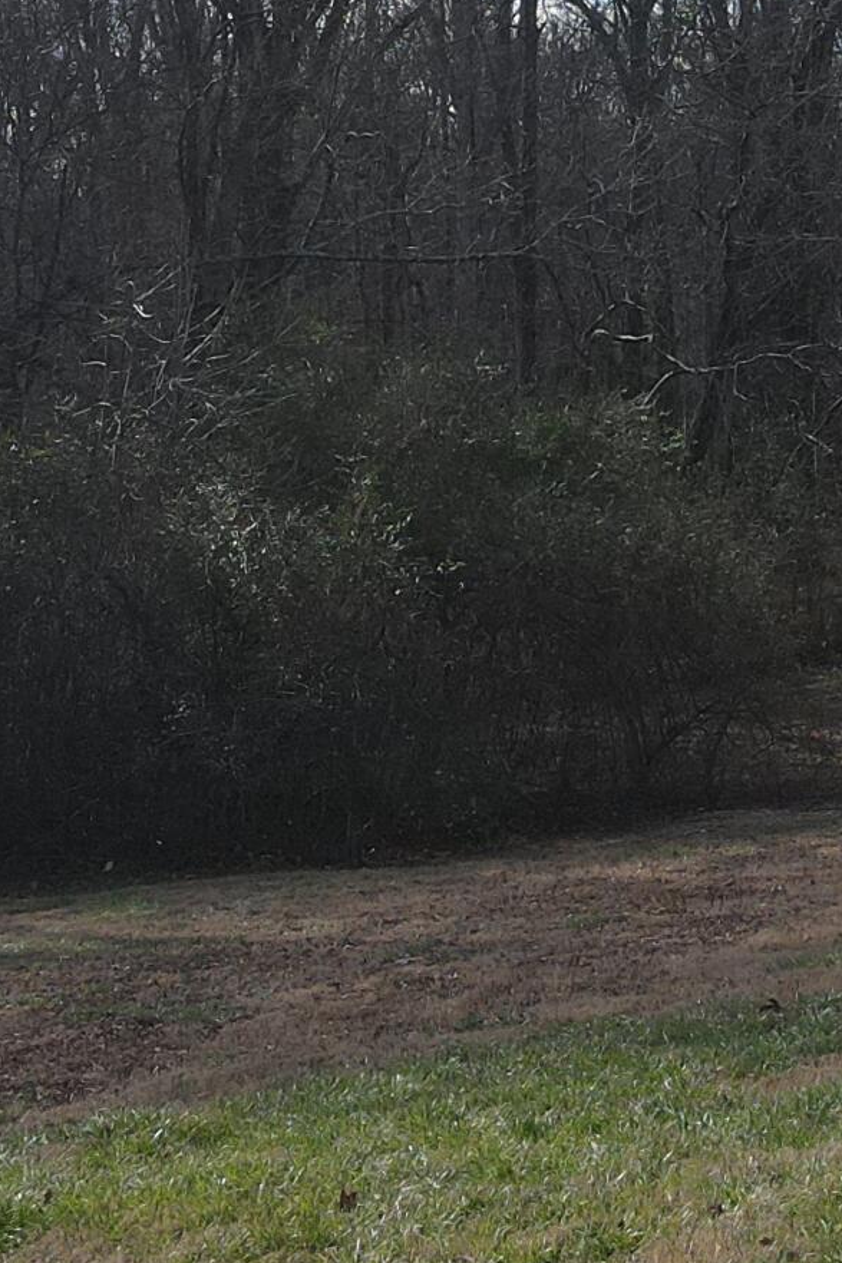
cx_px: 862
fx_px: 2983
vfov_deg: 23.7
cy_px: 341
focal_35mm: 85
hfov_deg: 15.7
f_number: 2.8
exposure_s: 1/500
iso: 100
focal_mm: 4.5
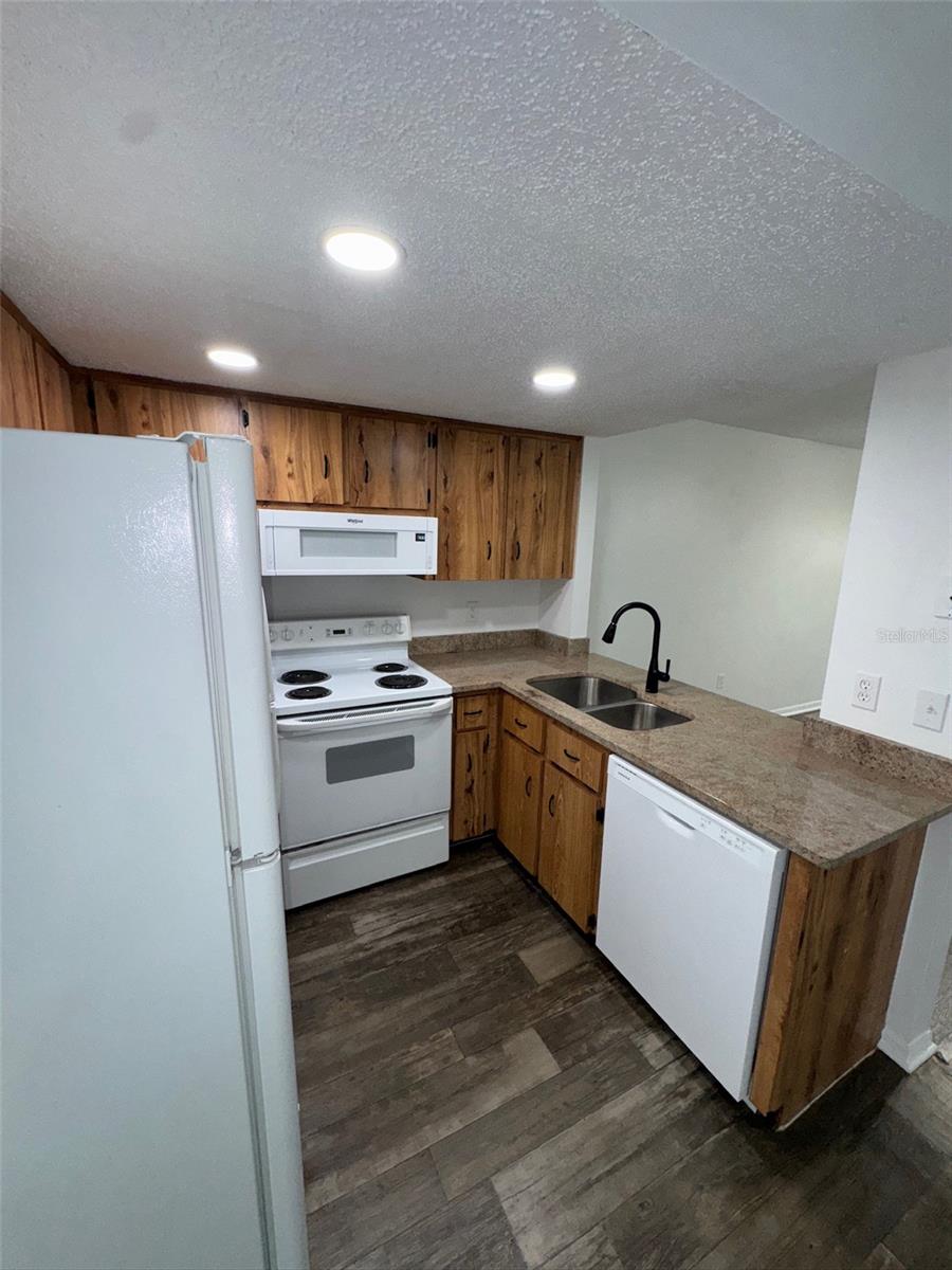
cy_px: 635
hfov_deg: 85.7
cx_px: 476
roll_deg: -0.2
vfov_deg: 102.1
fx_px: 513
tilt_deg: -10.2
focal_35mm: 14
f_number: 2.2
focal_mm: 2.22
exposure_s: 1/120
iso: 100
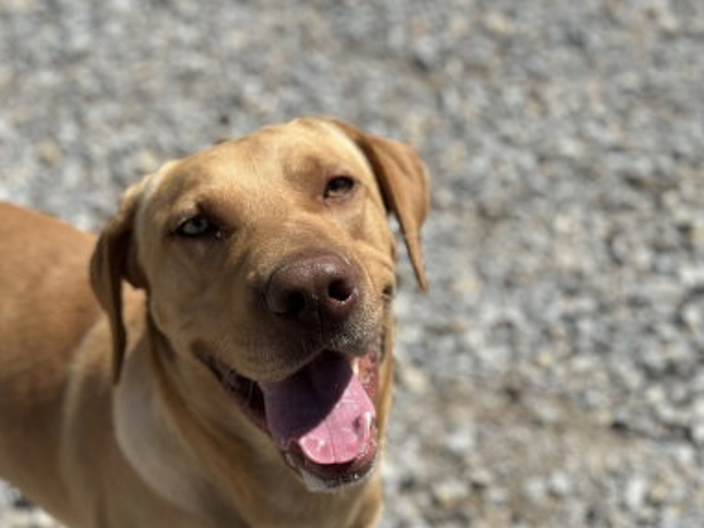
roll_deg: +1.5
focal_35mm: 63
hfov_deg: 30.5
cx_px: 246
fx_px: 1282
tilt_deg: -41.1
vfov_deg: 23.3
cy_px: 315
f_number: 1.78
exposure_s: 1/6623
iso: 80
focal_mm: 6.86
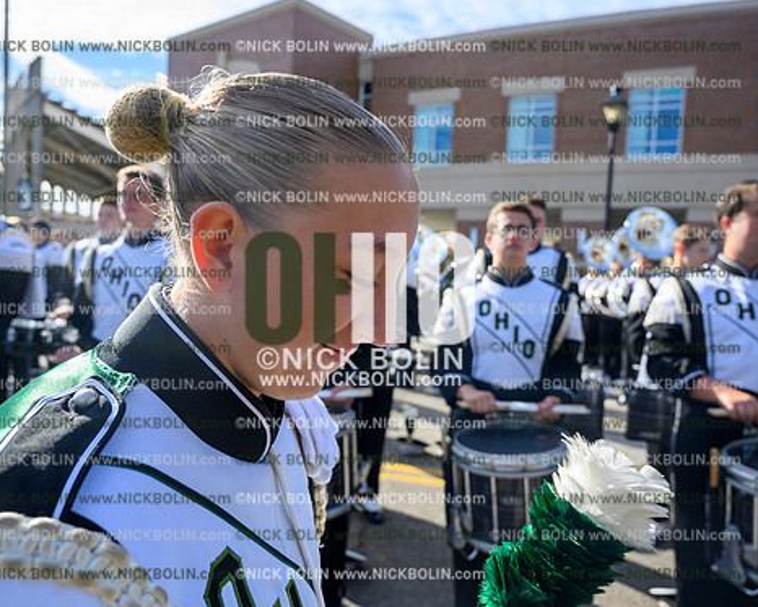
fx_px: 628
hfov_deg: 62.2
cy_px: 309
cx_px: 359
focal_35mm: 28
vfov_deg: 51.5
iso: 200
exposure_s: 1/800
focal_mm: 24
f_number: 5
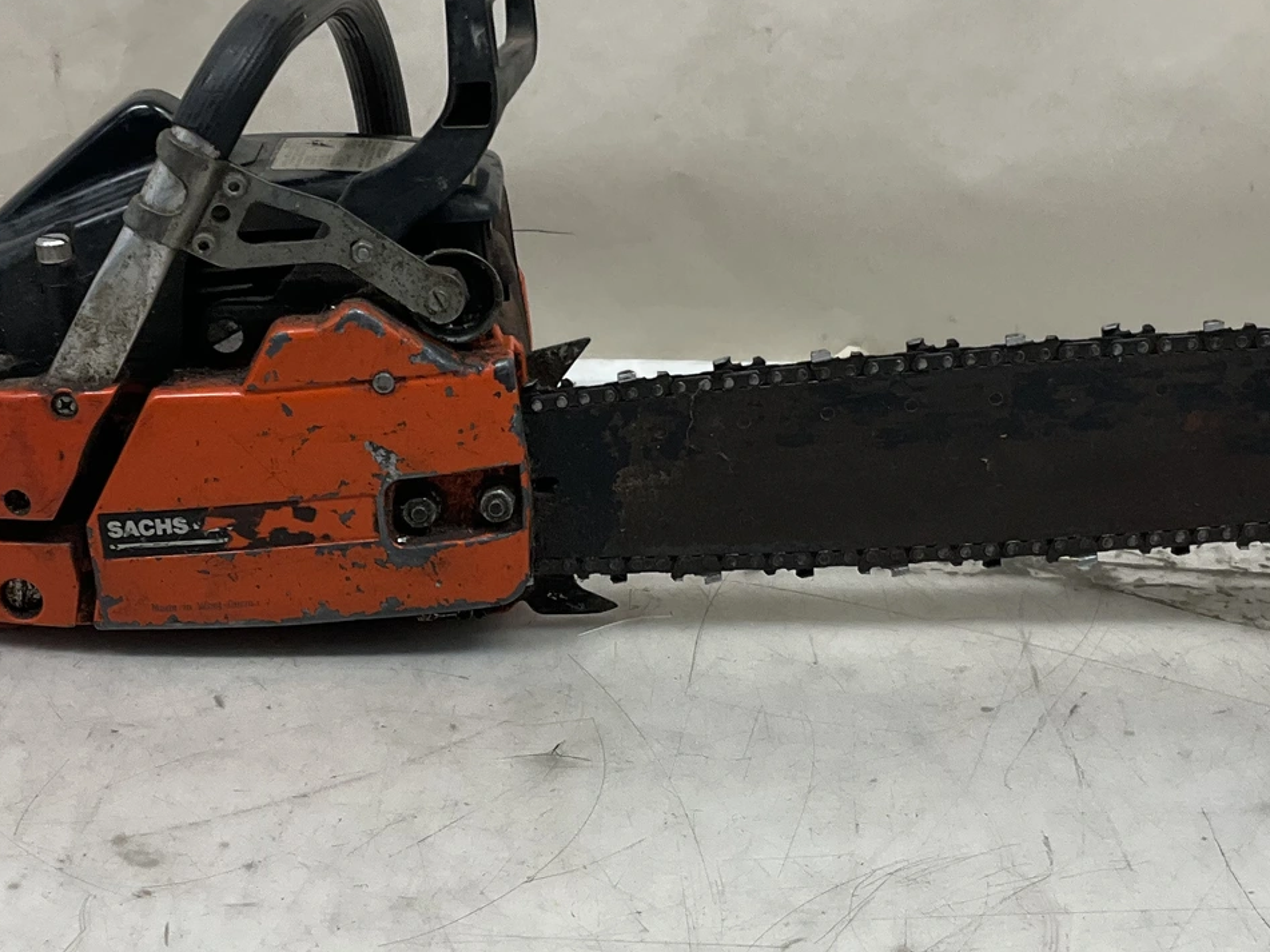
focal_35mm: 61
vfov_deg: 24.0
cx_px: 578
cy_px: 479
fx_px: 2238
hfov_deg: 31.7
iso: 40
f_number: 1.8
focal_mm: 3
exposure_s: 1/120
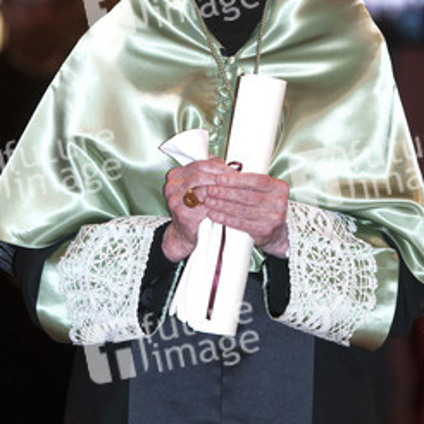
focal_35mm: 414
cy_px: 84
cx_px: 221
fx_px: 5737
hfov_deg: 4.2
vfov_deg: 4.2
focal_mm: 200
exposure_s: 1/125
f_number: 4.5
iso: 800
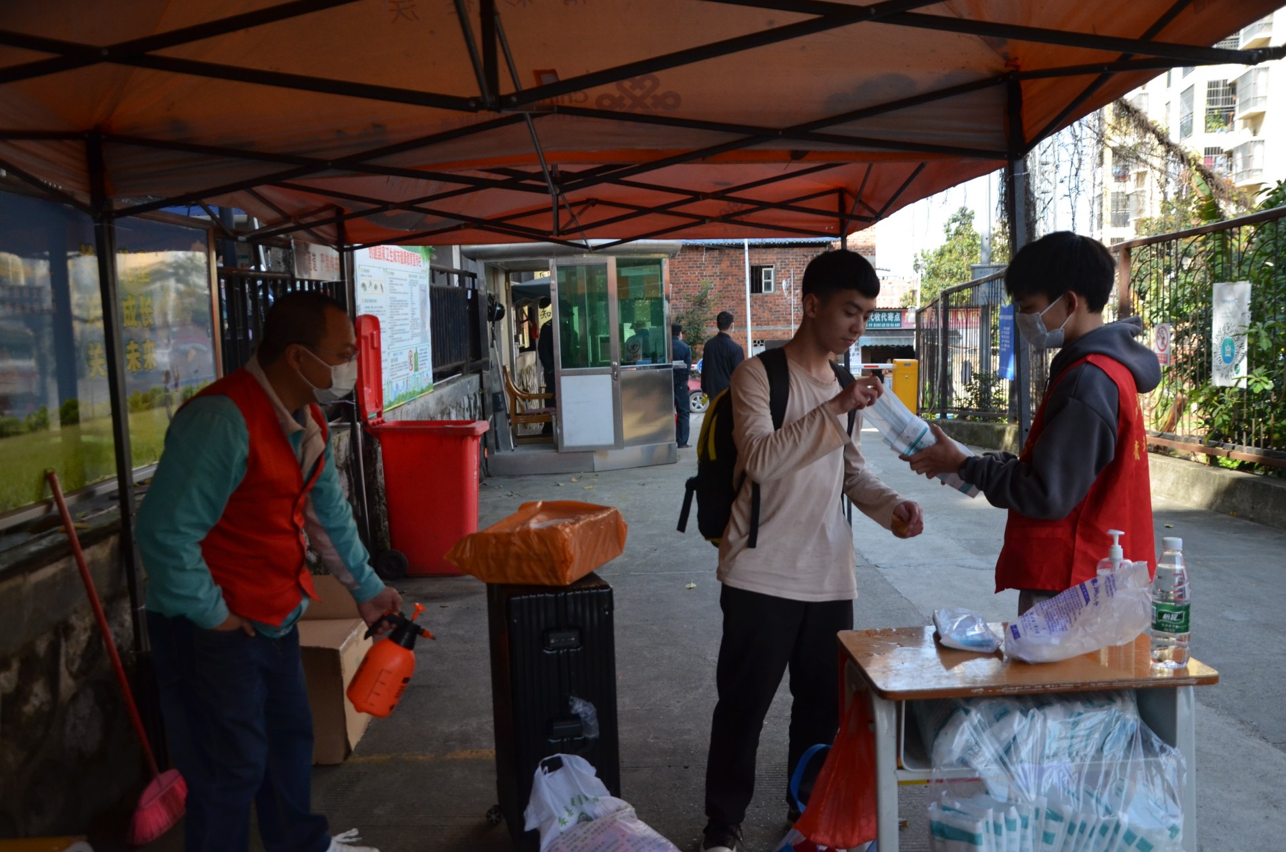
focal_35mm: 32
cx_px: 643
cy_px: 426
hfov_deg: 59.6
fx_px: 1123
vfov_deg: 41.5
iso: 720
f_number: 4
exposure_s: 1/1000
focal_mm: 21
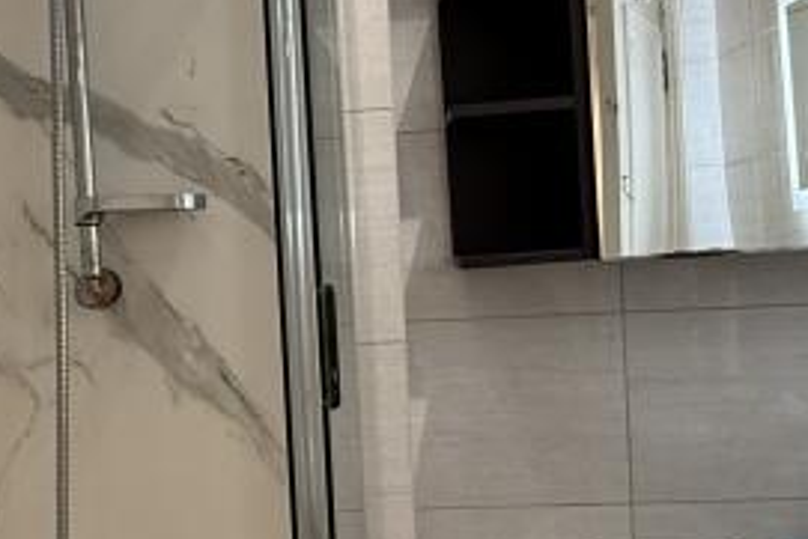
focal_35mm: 55
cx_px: 268
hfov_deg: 35.9
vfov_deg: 24.6
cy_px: 271
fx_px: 1235
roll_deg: +3.4
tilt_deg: +0.2
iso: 250
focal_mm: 2.22
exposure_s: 1/100
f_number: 2.2
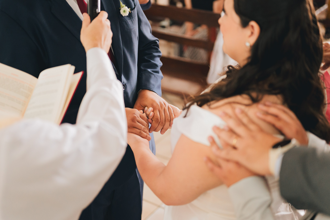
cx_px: 158
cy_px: 104
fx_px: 491
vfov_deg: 25.3
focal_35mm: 54
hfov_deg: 37.2
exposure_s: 1/320
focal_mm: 50
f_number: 1.8
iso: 2500
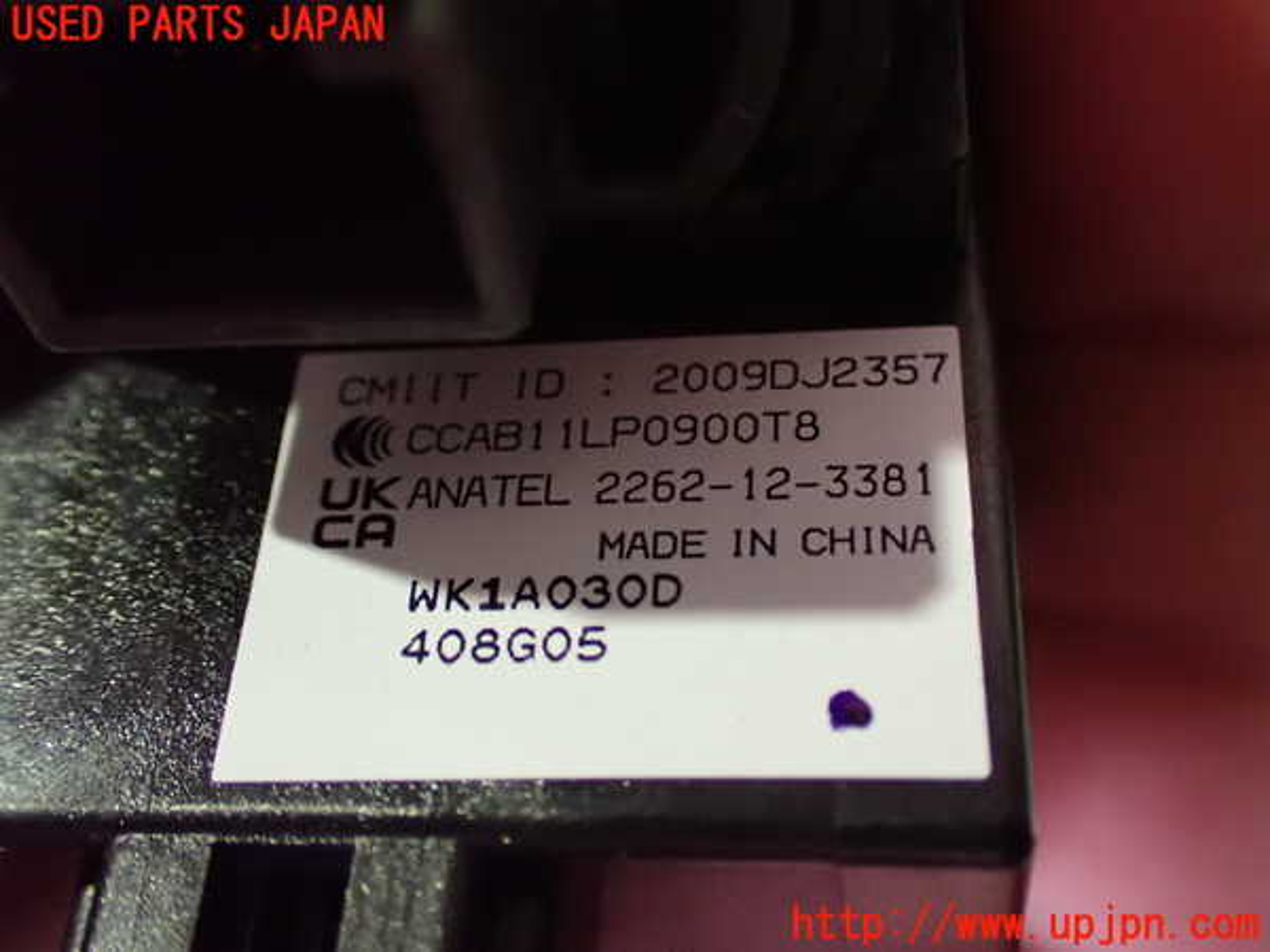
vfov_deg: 32.9
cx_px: 635
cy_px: 476
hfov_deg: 42.9
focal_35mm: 44
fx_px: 1614
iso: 1600
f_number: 2.9
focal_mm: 7.84
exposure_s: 1/40
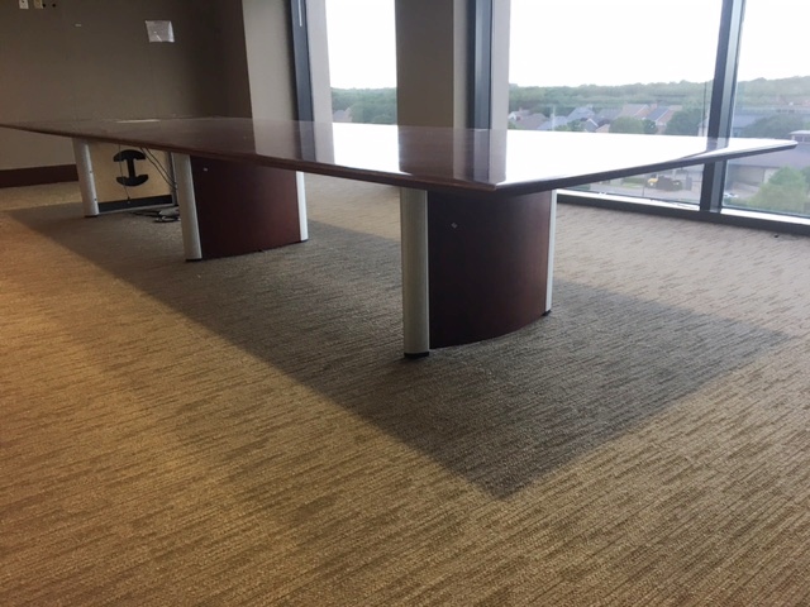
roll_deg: +1.8
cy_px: 304
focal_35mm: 29
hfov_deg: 61.7
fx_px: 679
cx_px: 405
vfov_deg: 48.2
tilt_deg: -17.1
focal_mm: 4.15
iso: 64
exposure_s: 1/30
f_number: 2.2
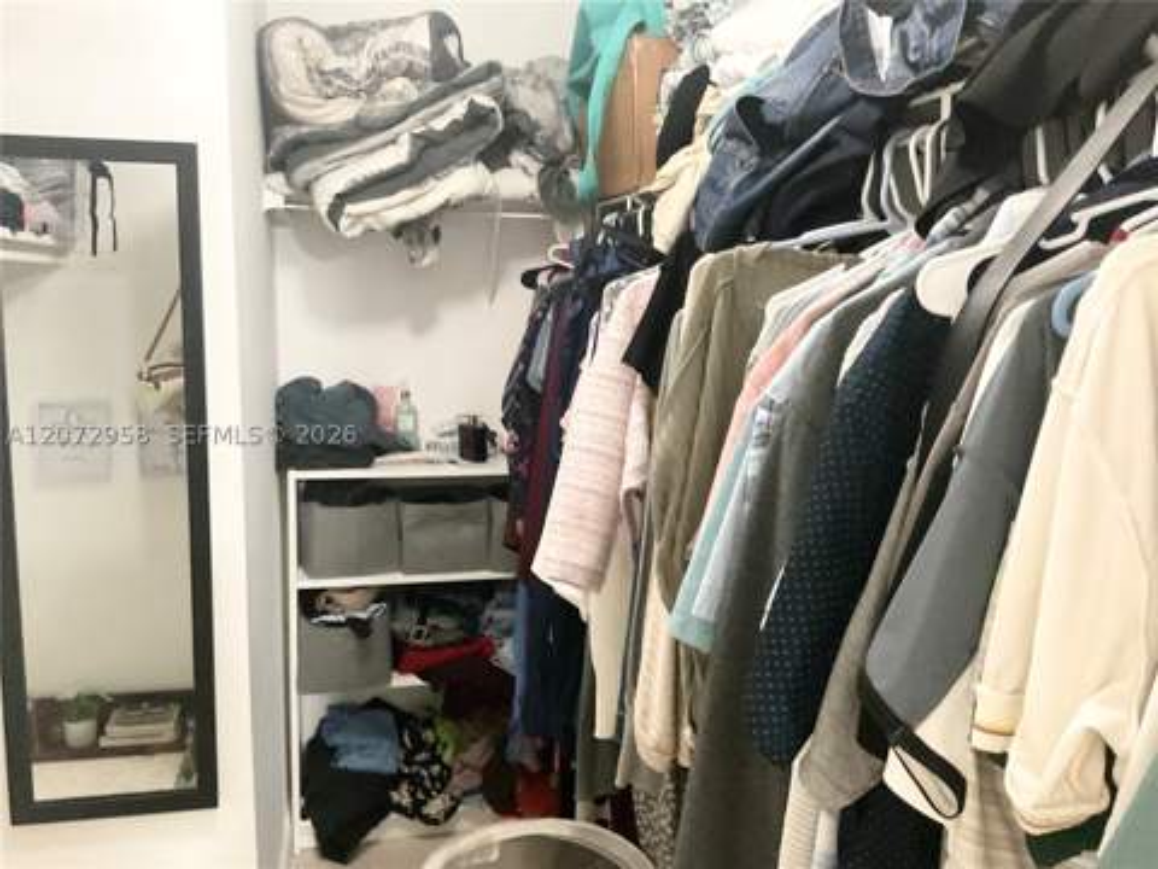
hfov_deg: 61.7
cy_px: 434
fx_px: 970
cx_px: 579
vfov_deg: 48.2
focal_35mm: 29
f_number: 1.8
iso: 500
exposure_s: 1/30
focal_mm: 3
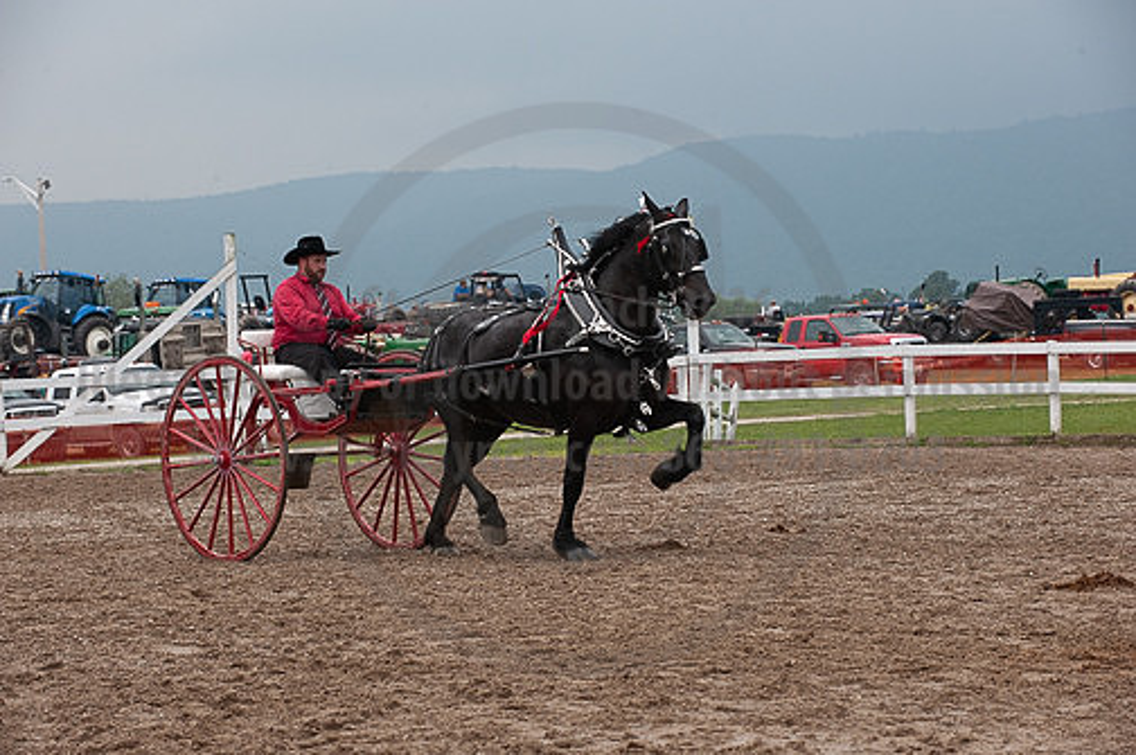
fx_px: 4256
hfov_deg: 15.2
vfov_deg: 10.1
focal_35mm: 135
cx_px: 568
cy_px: 378
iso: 1250
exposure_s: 1/800
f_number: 5.6
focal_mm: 135
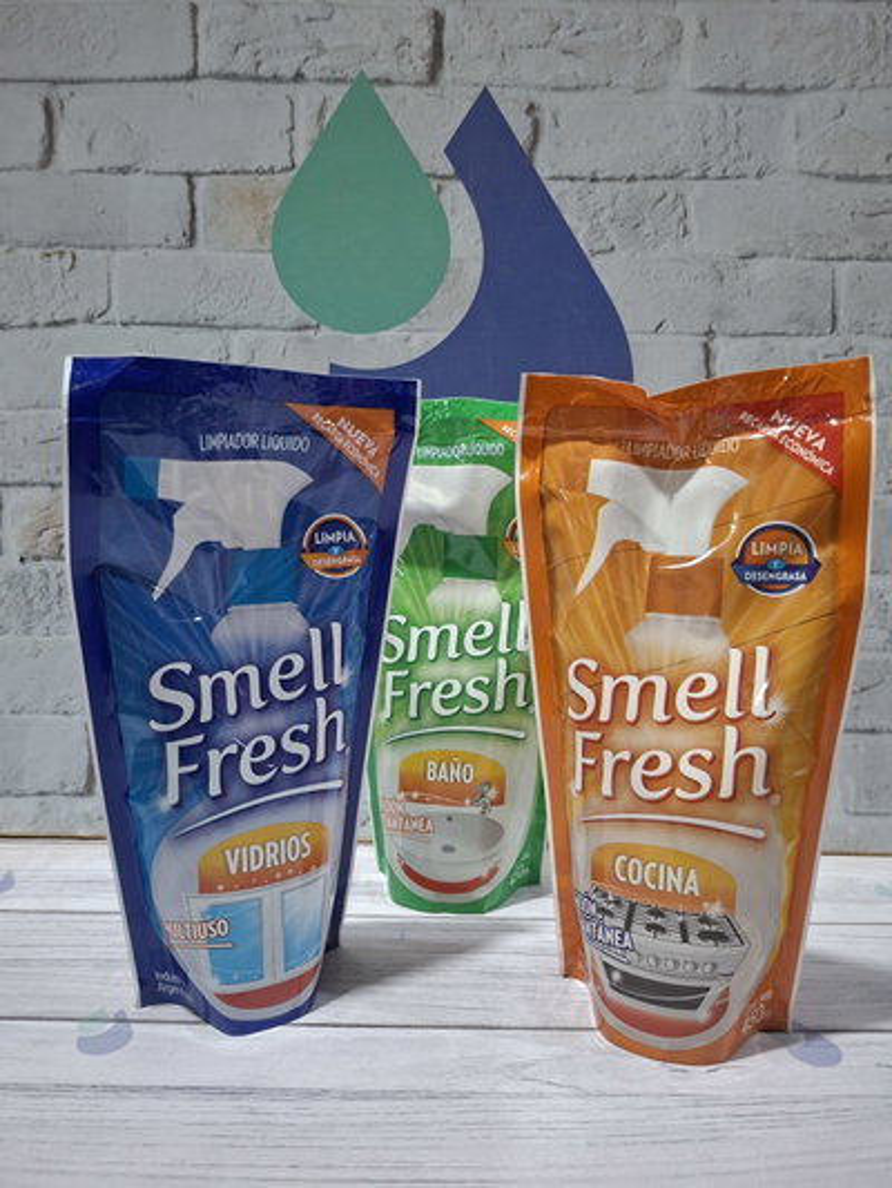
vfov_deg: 73.9
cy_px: 594
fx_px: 790
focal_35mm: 23
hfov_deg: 58.9
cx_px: 446
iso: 400
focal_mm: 5.54
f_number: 1.8
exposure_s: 1/30
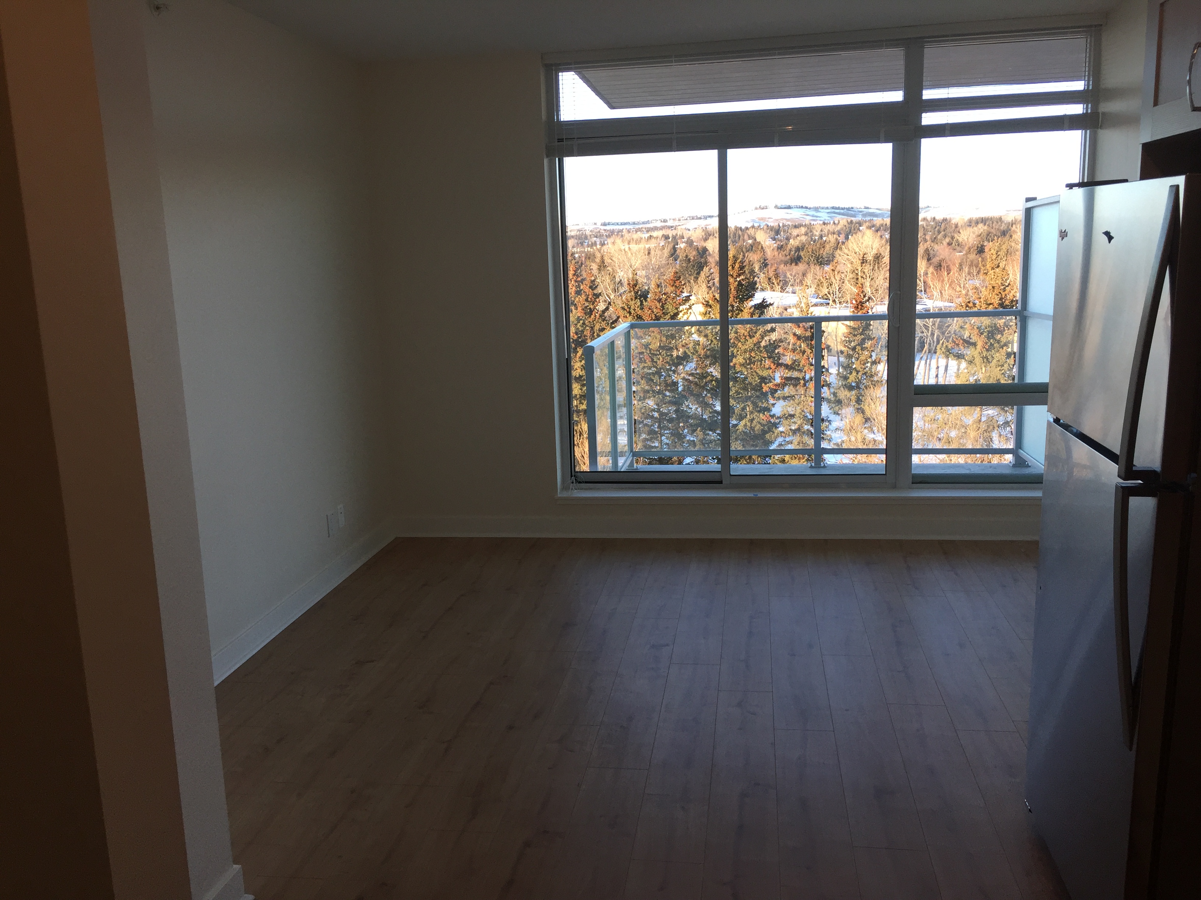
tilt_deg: -11.1
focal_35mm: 29
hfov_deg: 61.7
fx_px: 1006
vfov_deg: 48.2
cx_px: 600
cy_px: 450
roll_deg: +1.8
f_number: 2.2
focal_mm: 4.15
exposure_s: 1/120
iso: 50
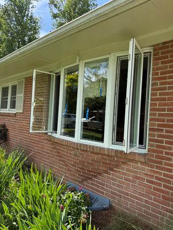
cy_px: 115
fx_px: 160
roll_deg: -4.0
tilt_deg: +0.3
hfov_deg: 56.8
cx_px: 86
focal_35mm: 24
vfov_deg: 71.6
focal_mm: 6.76
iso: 100
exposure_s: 1/1271
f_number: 1.78
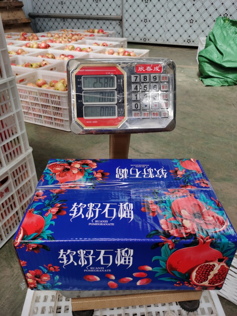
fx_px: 247
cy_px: 158
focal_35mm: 27
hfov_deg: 51.3
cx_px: 118
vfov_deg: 65.3
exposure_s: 1/391
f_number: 1.8
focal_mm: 5.58
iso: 50
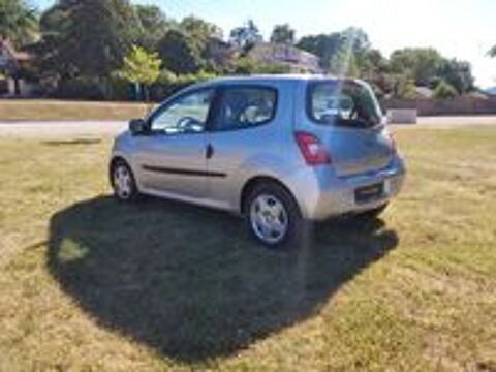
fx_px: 401
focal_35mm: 28
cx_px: 248
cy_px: 186
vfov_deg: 49.7
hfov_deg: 63.4
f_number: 1.9
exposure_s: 1/1139
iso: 50
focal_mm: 2.91
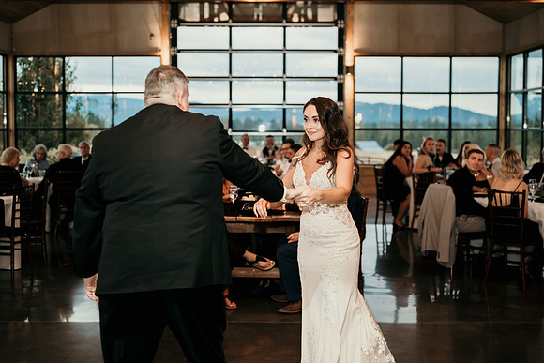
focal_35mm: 51
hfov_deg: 38.6
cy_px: 182
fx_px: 777
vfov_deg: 26.3
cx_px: 272
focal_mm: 50
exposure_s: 1/100
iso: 500
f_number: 2.8
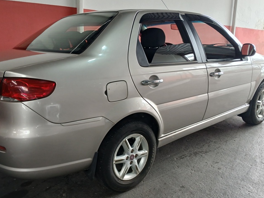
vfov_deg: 42.9
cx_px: 111
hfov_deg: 55.1
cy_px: 109
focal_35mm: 33
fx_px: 252
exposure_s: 1/60
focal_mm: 3.98
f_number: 1.8
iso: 80
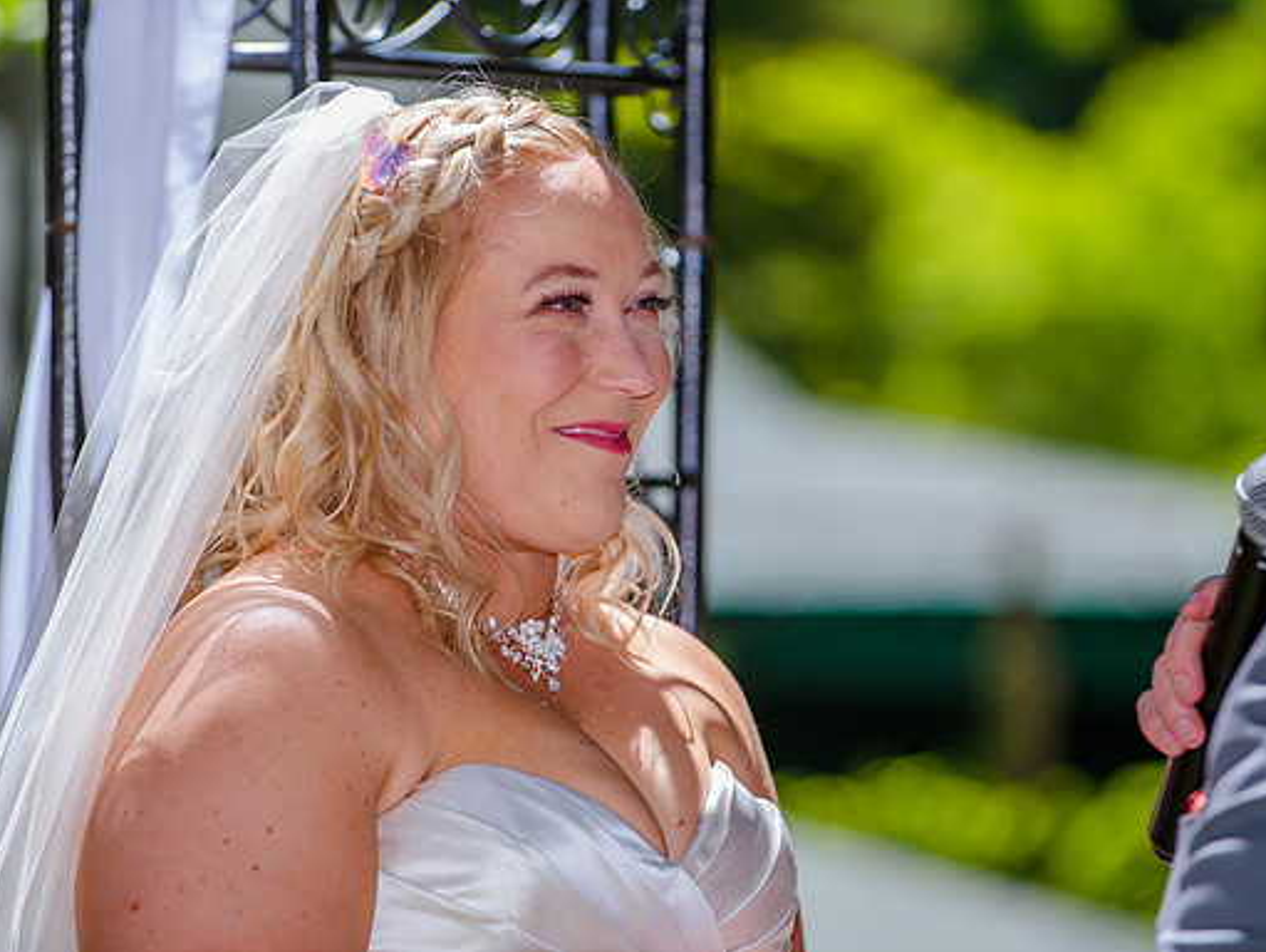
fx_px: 7978
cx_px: 664
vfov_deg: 6.8
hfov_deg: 9.1
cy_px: 476
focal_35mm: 218
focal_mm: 200
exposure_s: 1/640
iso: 200
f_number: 4
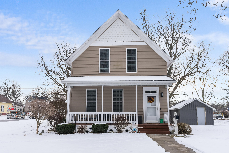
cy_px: 76
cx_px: 114
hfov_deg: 54.4
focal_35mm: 35
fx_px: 223
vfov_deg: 37.9
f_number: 7.1
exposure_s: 1/400
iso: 800
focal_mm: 35
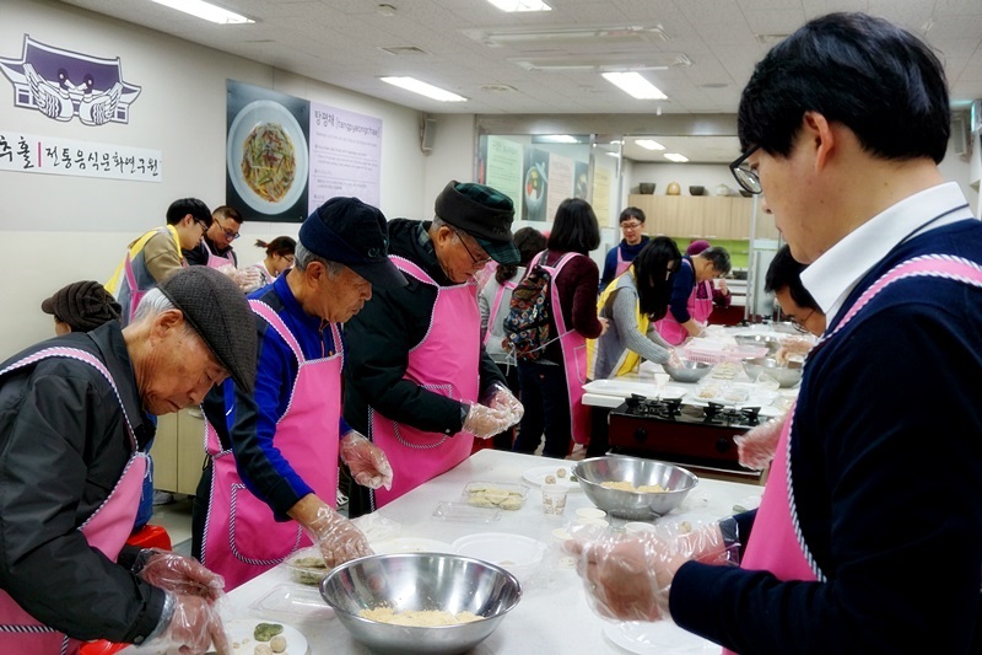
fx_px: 941
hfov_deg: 55.1
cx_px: 491
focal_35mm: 34
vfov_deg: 38.3
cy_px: 328
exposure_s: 1/60
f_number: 4
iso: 400
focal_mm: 23
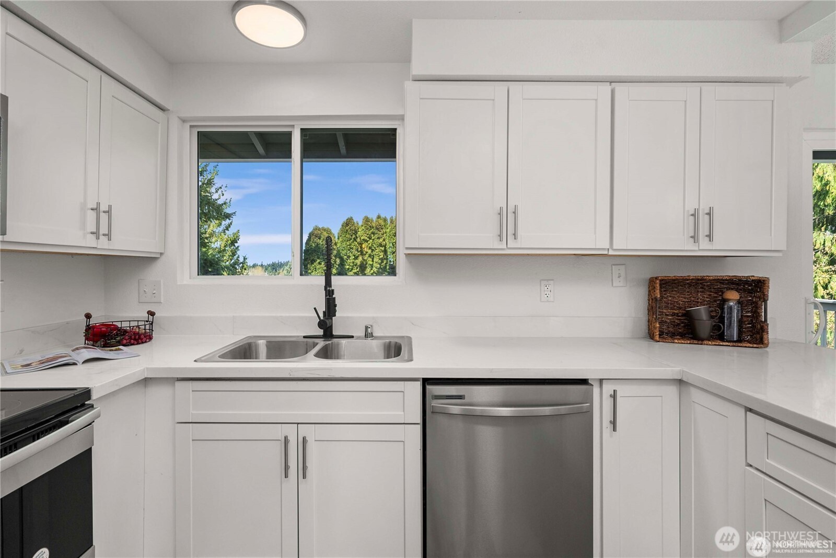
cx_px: 418
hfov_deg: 96.7
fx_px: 372
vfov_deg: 73.8
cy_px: 279
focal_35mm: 16
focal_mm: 16
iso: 80
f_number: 7.1
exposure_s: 1/125
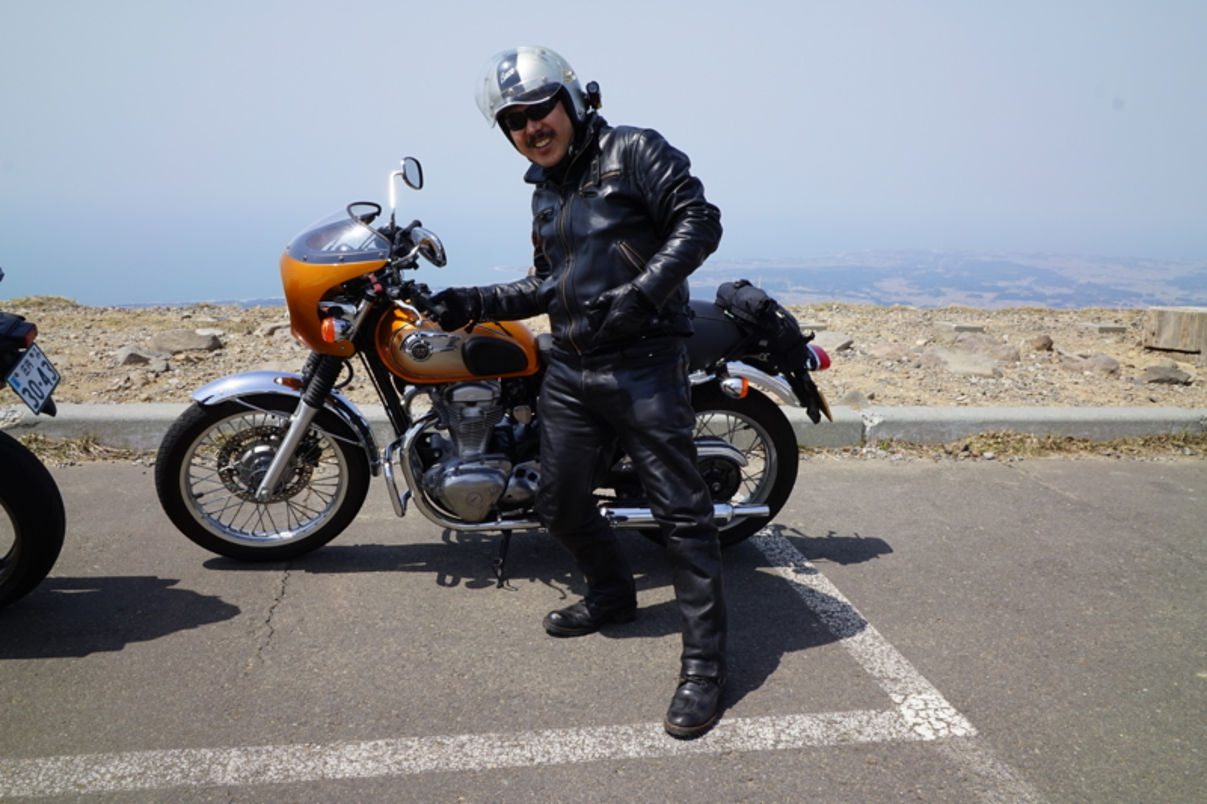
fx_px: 1006
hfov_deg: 61.9
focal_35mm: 30
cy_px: 402
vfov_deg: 43.6
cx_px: 604
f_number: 13
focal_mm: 20
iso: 100
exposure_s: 1/90
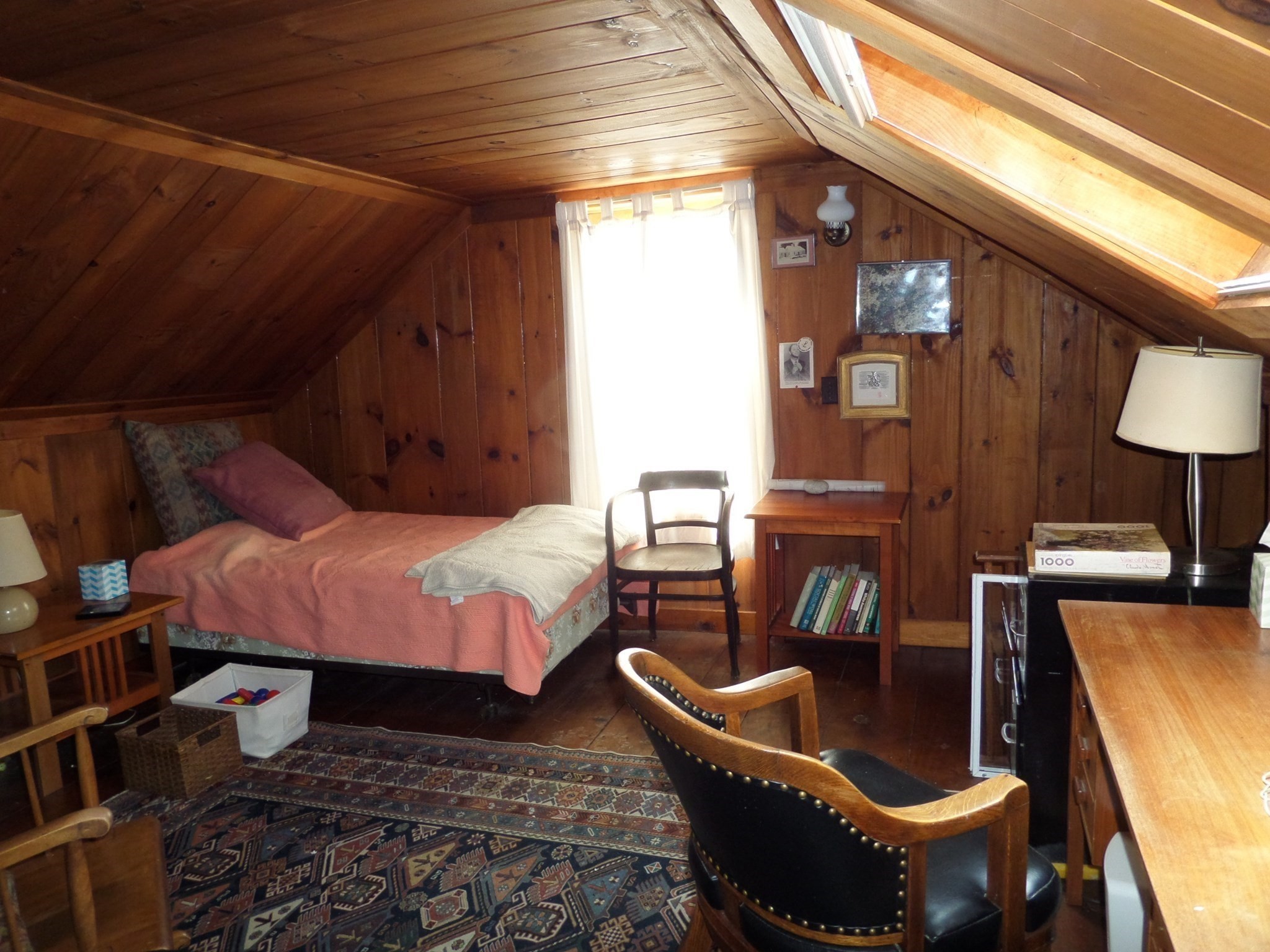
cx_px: 635
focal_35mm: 24
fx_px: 881
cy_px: 476
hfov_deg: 71.6
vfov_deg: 56.8
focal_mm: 4
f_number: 3.2
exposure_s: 1/30
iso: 240
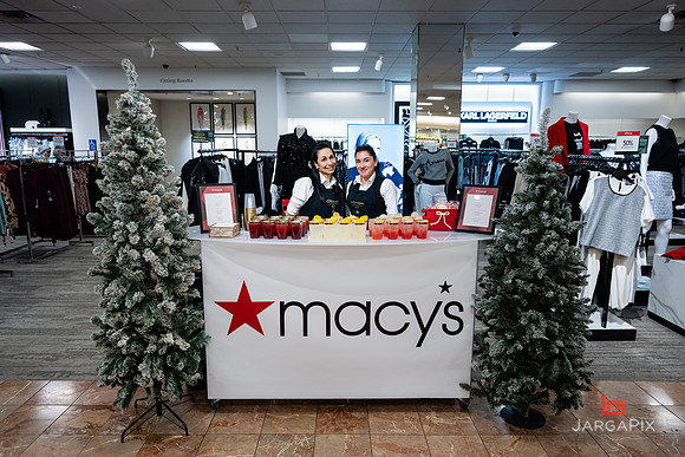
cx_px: 334
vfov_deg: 51.7
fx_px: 472
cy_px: 232
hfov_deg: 71.9
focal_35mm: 25
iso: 1000
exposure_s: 1/160
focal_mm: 24
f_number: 3.2
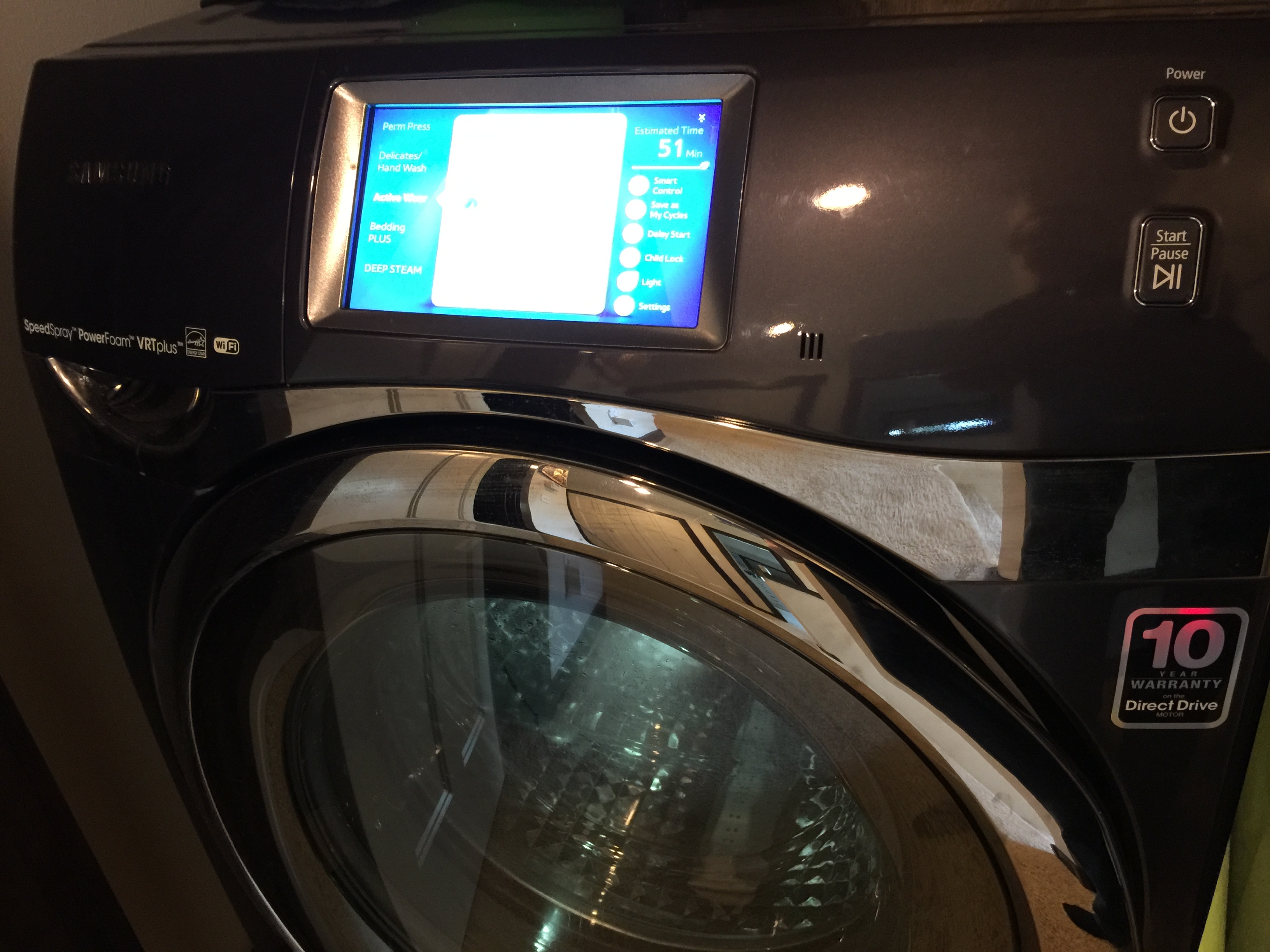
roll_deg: +5.7
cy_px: 476
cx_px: 635
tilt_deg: -32.9
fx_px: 1064
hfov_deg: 61.7
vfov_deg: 48.2
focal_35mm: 29
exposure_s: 1/10
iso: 100
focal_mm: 4.15
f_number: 2.2
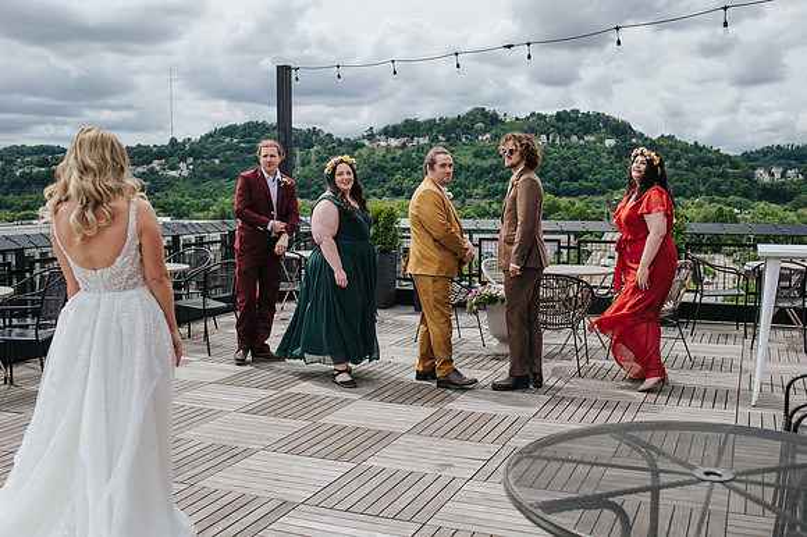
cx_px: 416
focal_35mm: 37
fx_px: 837
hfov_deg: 51.5
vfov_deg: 35.6
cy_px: 279
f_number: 3.5
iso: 125
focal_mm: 35
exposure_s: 1/1250
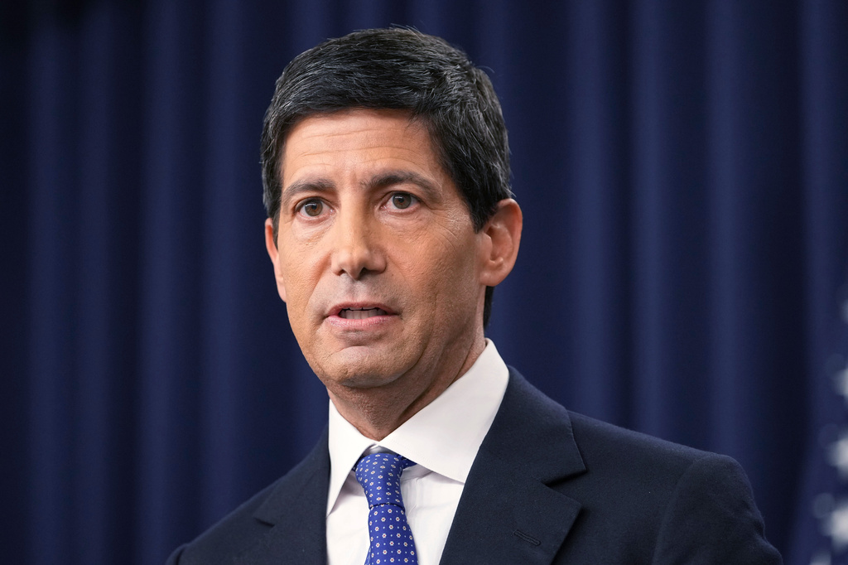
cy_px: 282
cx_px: 424
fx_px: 6169
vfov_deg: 5.2
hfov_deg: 7.9
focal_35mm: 262
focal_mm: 175
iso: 2000
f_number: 2.8
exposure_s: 1/500
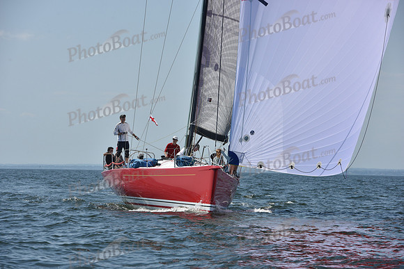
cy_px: 134
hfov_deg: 12.1
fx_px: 1908
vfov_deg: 8.1
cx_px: 202
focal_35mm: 170
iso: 250
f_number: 9
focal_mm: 170
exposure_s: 1/1250
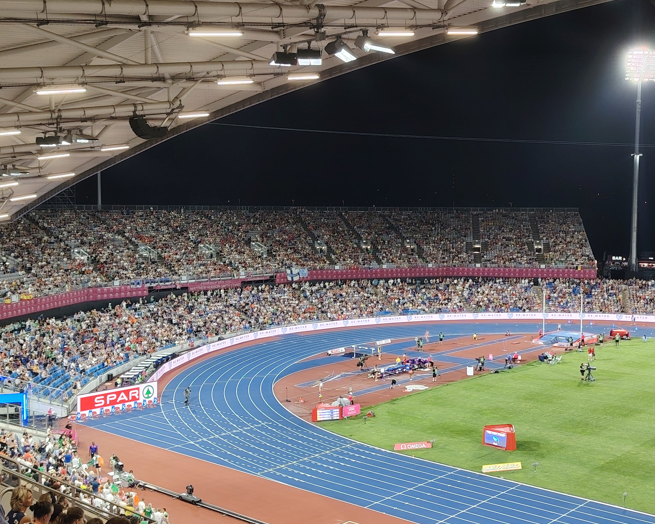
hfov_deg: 41.1
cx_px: 342
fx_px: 872
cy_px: 262
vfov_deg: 33.4
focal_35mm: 45
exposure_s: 1/50
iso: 253
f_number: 1.75
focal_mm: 5.25
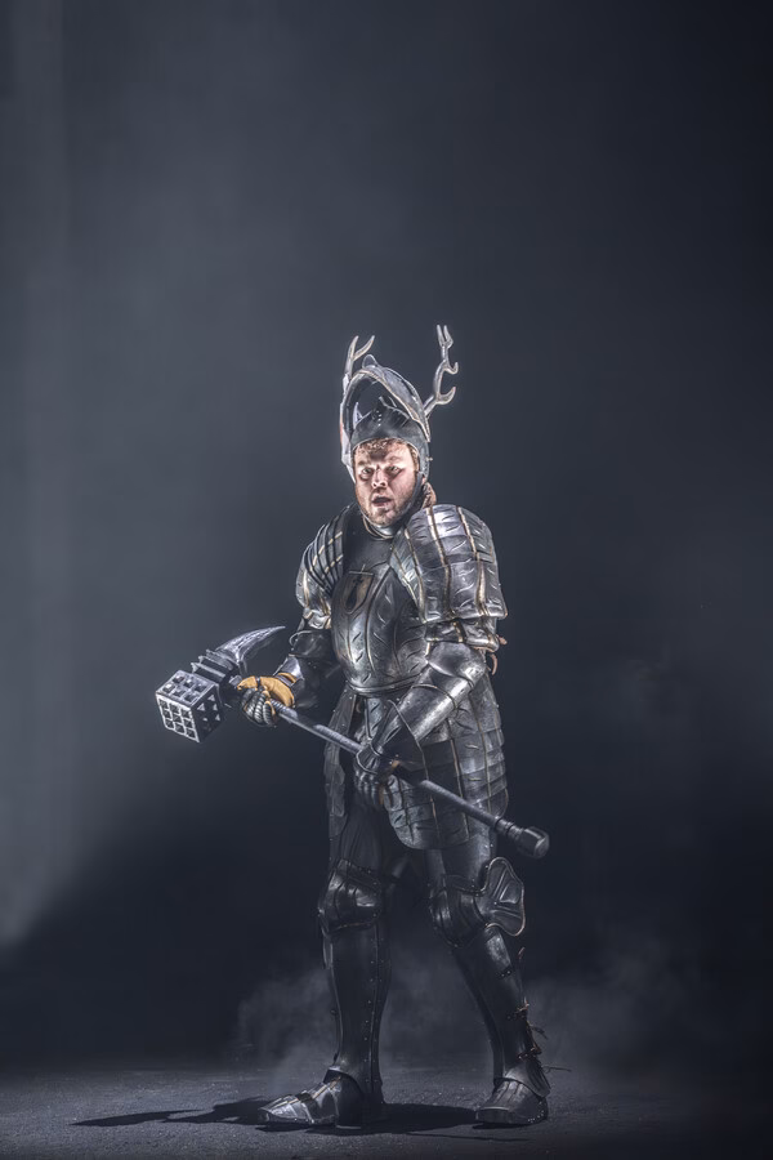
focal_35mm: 165
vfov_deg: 12.5
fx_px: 5314
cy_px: 580
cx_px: 386
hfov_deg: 8.3
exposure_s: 1/250
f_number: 4
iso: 2500
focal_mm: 165
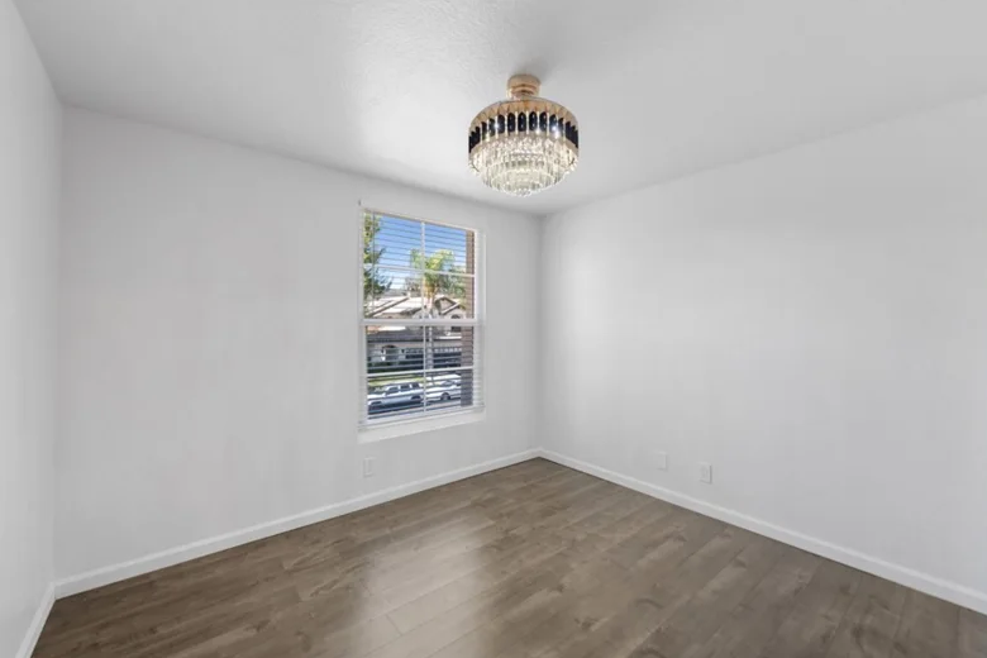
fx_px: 384
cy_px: 349
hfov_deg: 104.2
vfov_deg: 81.1
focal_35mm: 14
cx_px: 486
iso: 1000
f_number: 3.2
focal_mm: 13
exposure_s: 1/40
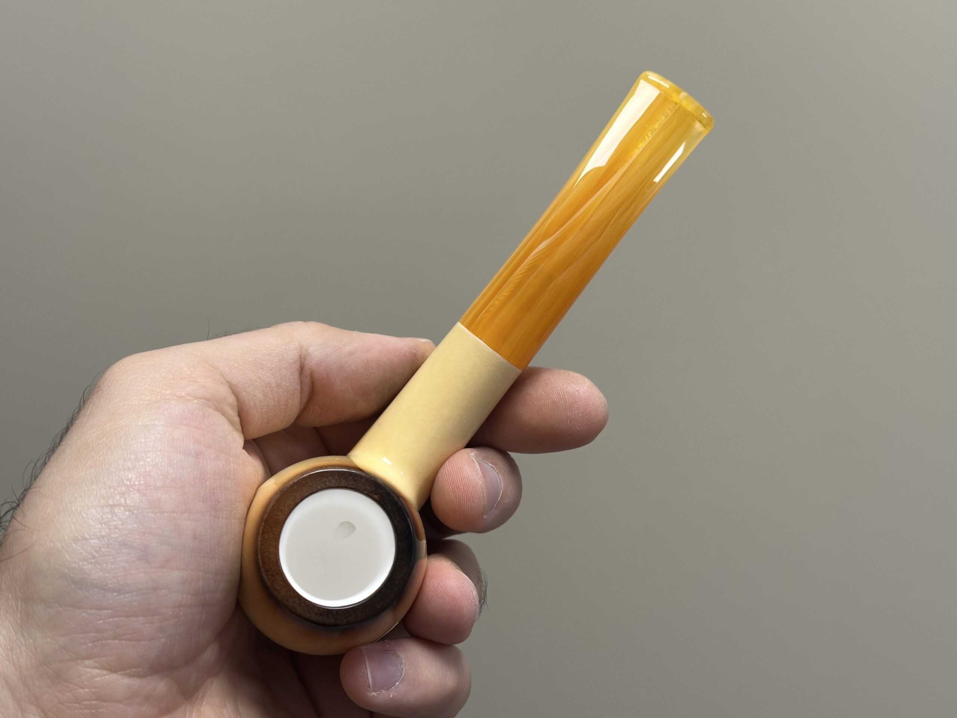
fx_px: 1327
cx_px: 478
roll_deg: +3.9
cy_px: 359
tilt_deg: -17.5
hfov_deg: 39.7
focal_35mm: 48
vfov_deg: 30.3
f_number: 1.78
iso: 64
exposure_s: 1/100
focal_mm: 6.86
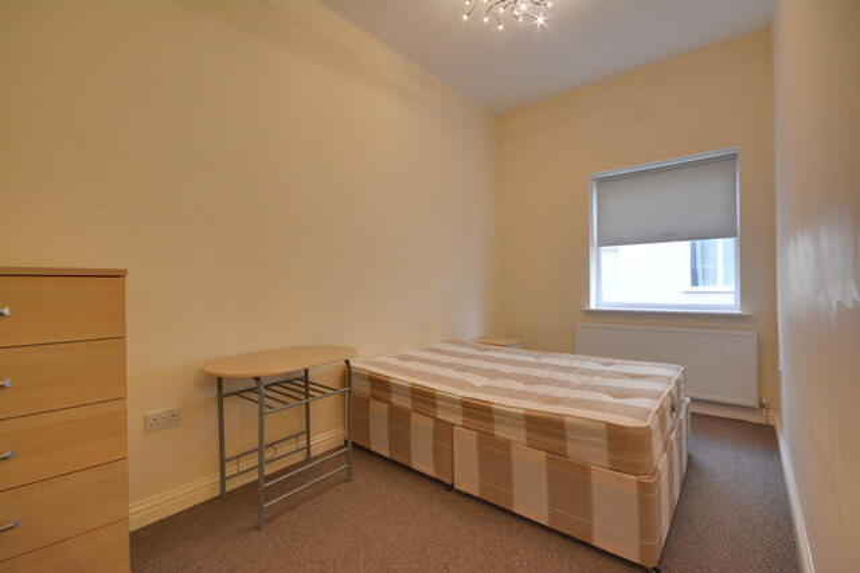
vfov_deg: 77.4
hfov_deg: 100.4
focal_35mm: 15
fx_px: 358
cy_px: 286
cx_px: 430
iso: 1250
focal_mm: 10
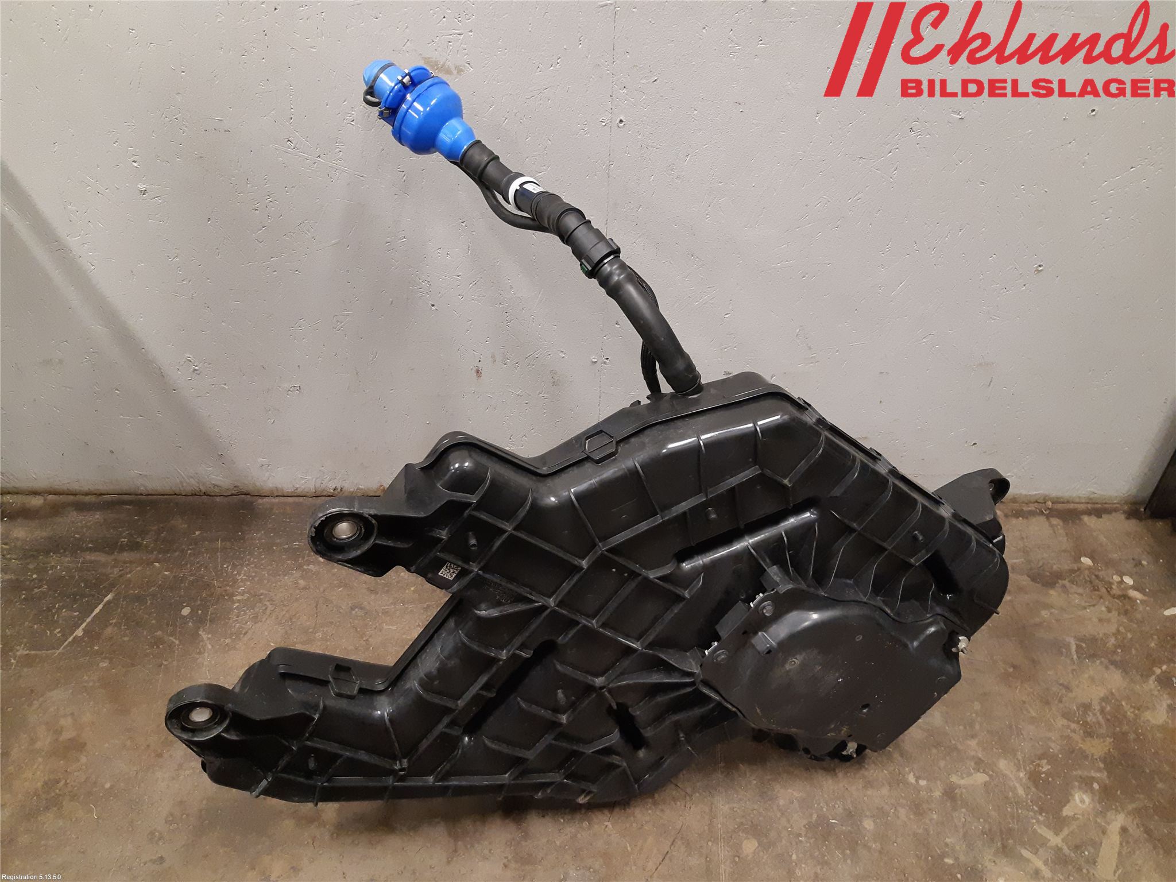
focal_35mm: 26
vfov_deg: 53.1
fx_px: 883
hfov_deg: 67.3
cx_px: 588
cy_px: 441
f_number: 1.7
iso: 320
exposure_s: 1/50
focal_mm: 3.93
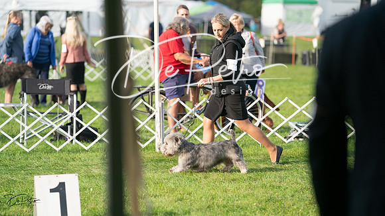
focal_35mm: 158
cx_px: 192
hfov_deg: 13.6
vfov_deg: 7.7
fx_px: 1614
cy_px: 108
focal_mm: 151
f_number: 3.2
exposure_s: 1/2000
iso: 400
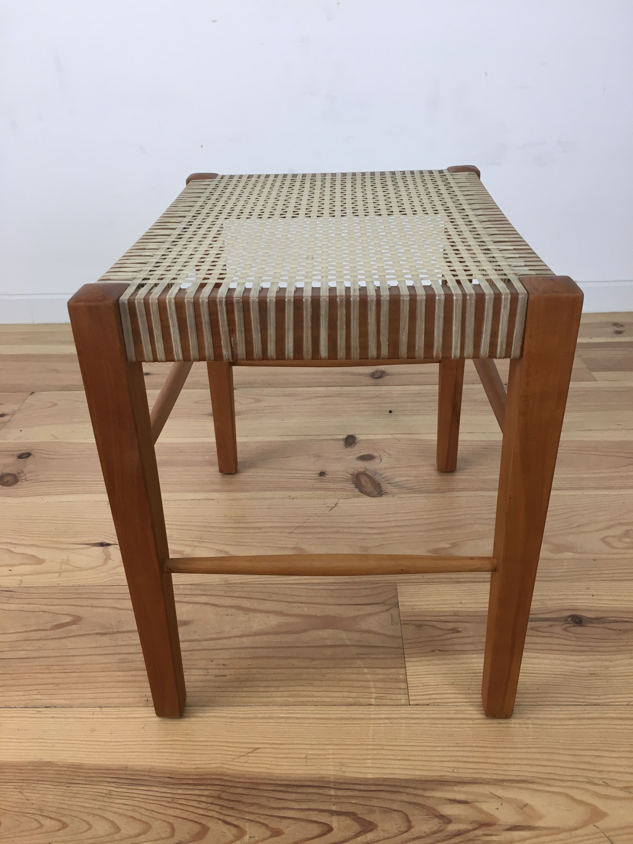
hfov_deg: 48.2
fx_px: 707
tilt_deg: -31.2
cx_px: 316
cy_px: 422
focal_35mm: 29
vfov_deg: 61.7
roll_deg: +1.7
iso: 25
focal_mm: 4.15
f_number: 2.2
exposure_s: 1/33
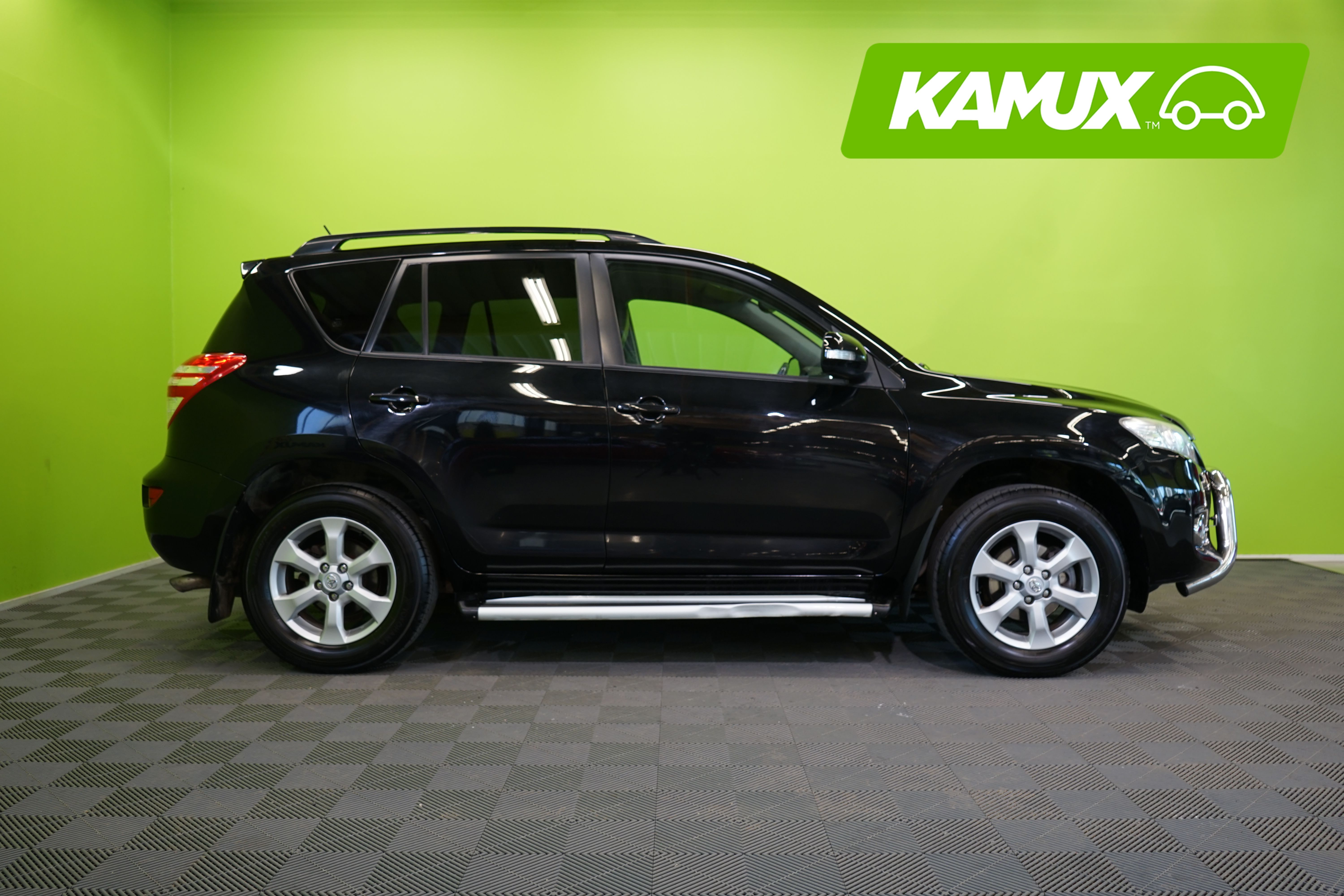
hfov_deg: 60.3
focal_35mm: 31
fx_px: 1157
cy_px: 448
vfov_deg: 42.3
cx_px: 672
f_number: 5.6
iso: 400
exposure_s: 1/30
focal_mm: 31
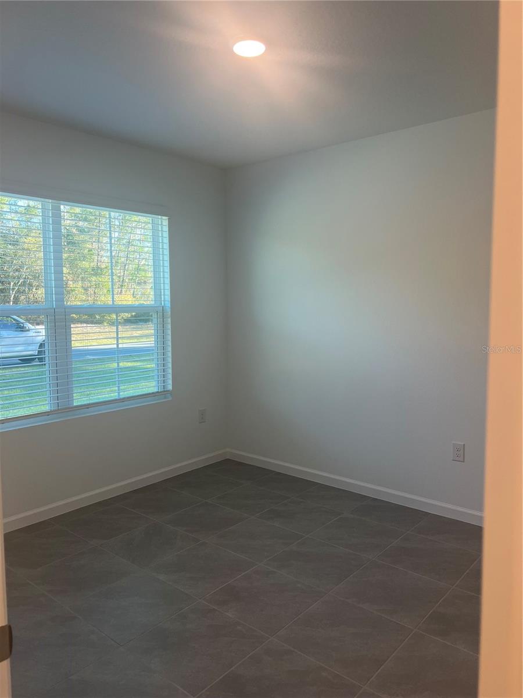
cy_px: 349
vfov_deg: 67.3
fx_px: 524
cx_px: 262
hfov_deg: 53.1
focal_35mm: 26
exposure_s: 1/120
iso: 50
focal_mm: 5.7
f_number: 1.5
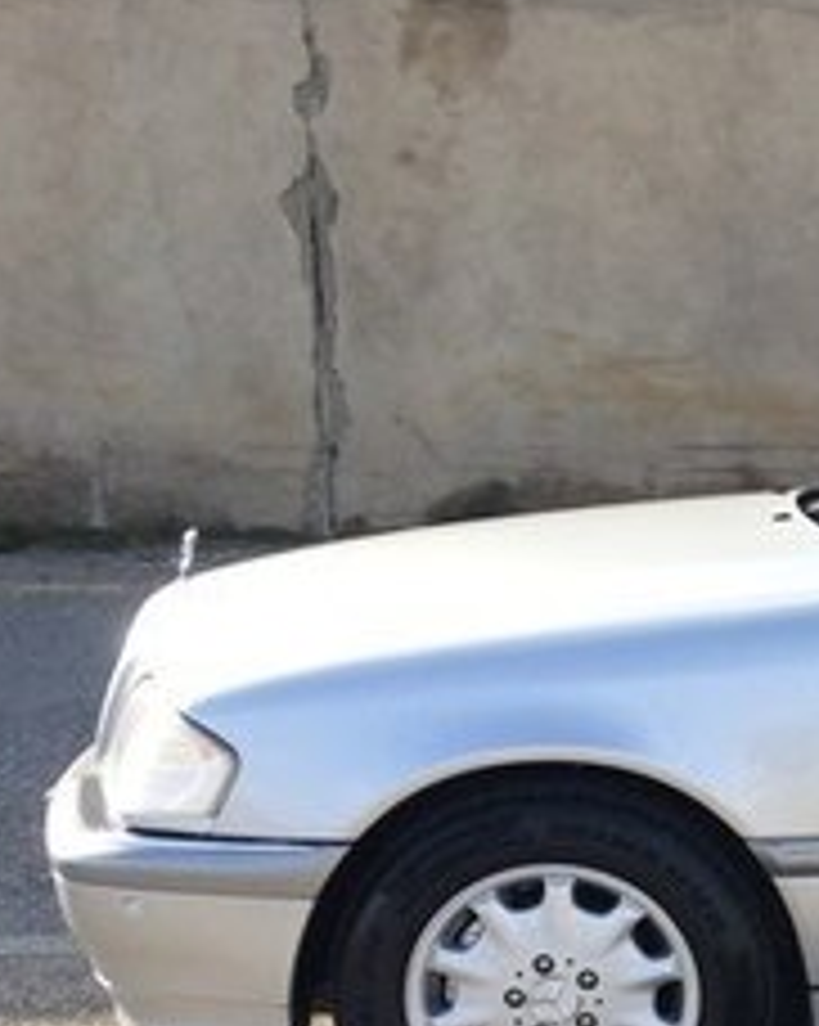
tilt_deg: -17.8
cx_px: 1413
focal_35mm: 82
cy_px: 943
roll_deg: -2.3
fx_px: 2488
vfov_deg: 22.7
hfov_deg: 16.2
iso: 32
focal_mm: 4.15
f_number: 2.2
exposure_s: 1/695
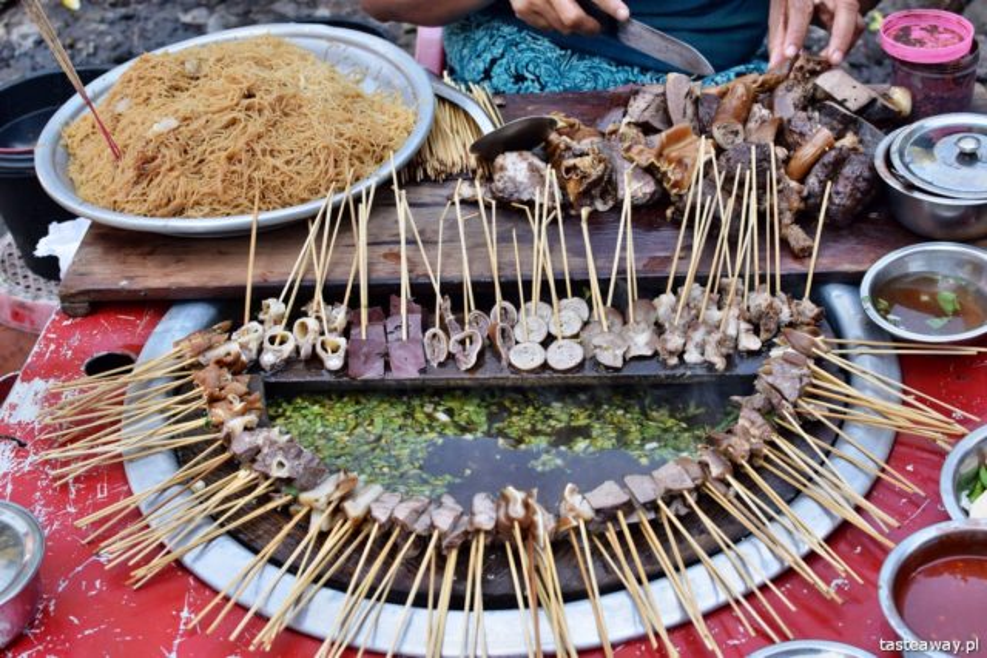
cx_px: 494
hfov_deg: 37.8
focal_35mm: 52
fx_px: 1440
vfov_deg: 25.8
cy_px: 329
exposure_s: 1/200
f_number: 7.1
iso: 400
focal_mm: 35
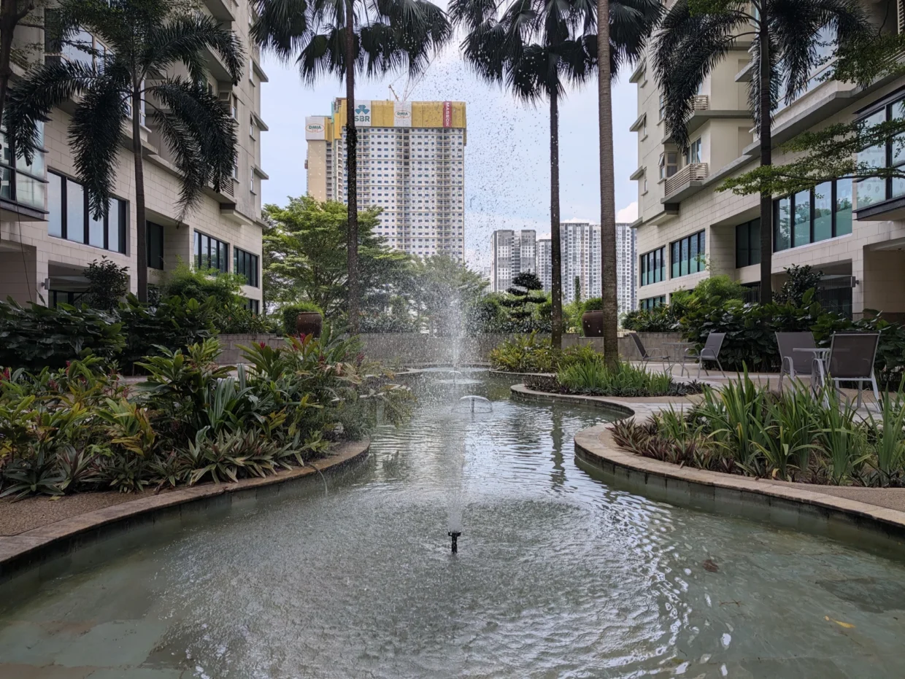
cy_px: 340
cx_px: 452
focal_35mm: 24
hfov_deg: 71.6
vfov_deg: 56.8
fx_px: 628
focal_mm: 6.9
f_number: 1.68
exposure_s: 1/1020
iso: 23
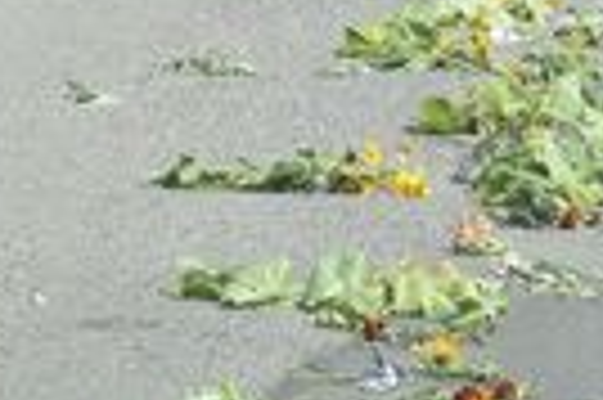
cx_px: -468
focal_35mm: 463
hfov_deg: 4.4
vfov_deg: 2.9
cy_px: -447
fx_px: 7742
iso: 200
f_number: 8
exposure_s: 1/250
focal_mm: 55
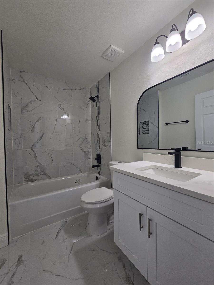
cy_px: 142
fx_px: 107
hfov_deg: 89.9
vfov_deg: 106.2
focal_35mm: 13
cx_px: 107
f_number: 2.2
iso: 64
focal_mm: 2.2
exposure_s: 1/120
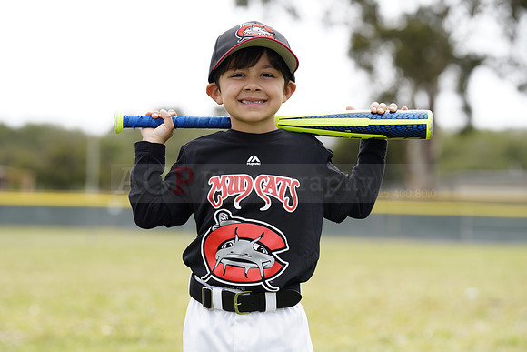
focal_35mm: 154
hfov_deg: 13.3
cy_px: 176
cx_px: 264
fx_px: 2255
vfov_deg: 8.9
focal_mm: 154
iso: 100
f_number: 5.6
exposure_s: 1/250
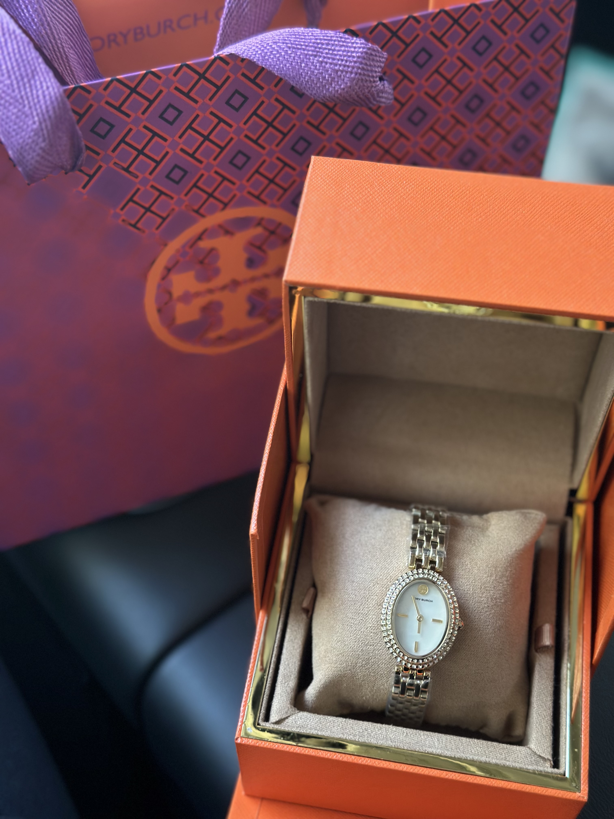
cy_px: 410
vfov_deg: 39.7
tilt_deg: -48.8
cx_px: 307
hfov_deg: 30.3
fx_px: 1135
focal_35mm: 48
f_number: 1.78
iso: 125
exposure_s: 1/60
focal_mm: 6.86
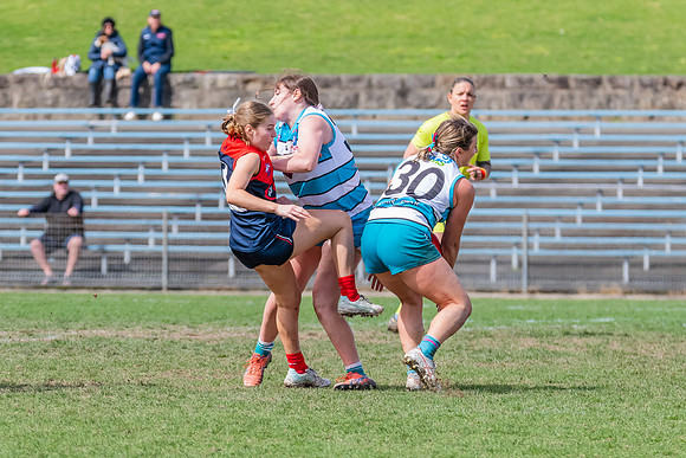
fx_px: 9656
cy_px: 299
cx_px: 366
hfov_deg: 4.1
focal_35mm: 507
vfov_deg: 2.7
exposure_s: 1/1600
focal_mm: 260
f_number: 8
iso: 800
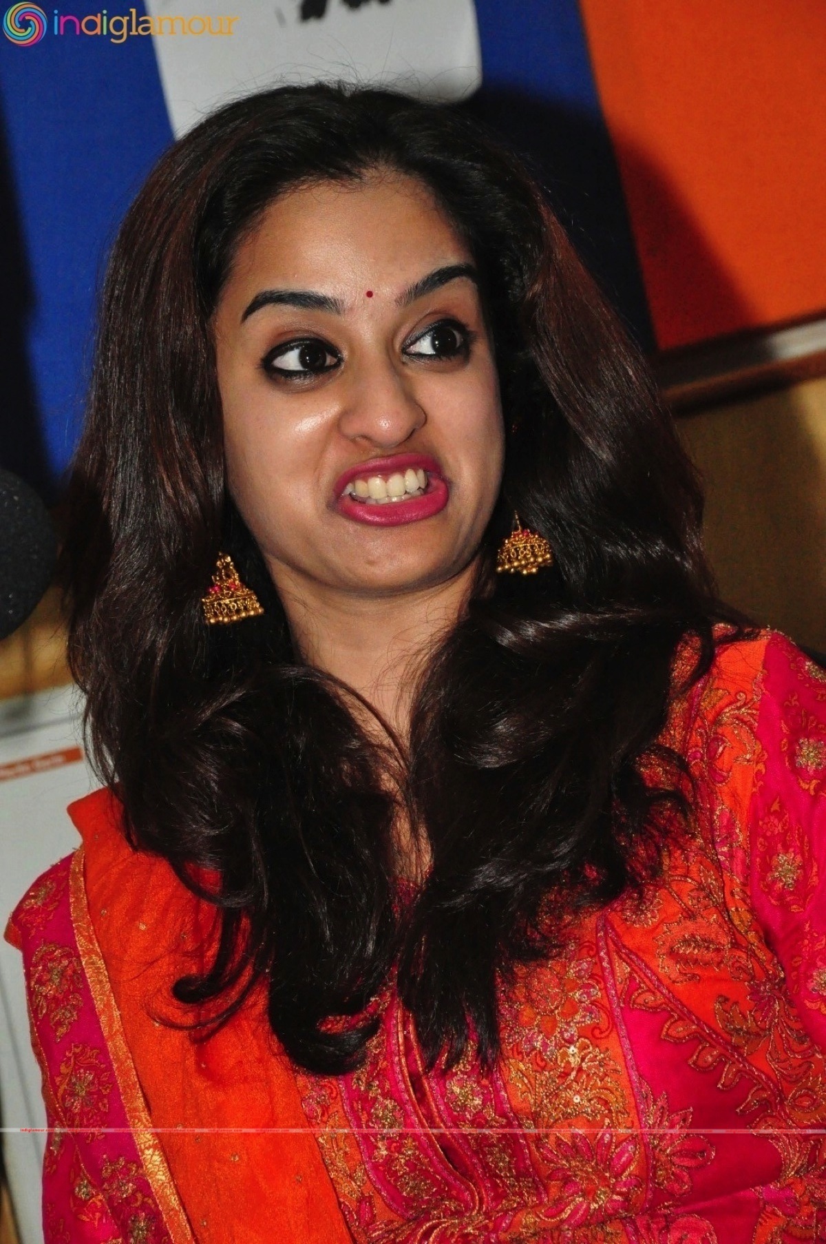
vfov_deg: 13.1
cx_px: 413
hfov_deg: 8.7
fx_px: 5433
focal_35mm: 158
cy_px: 622
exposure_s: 1/125
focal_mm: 105
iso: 3200
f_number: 7.1
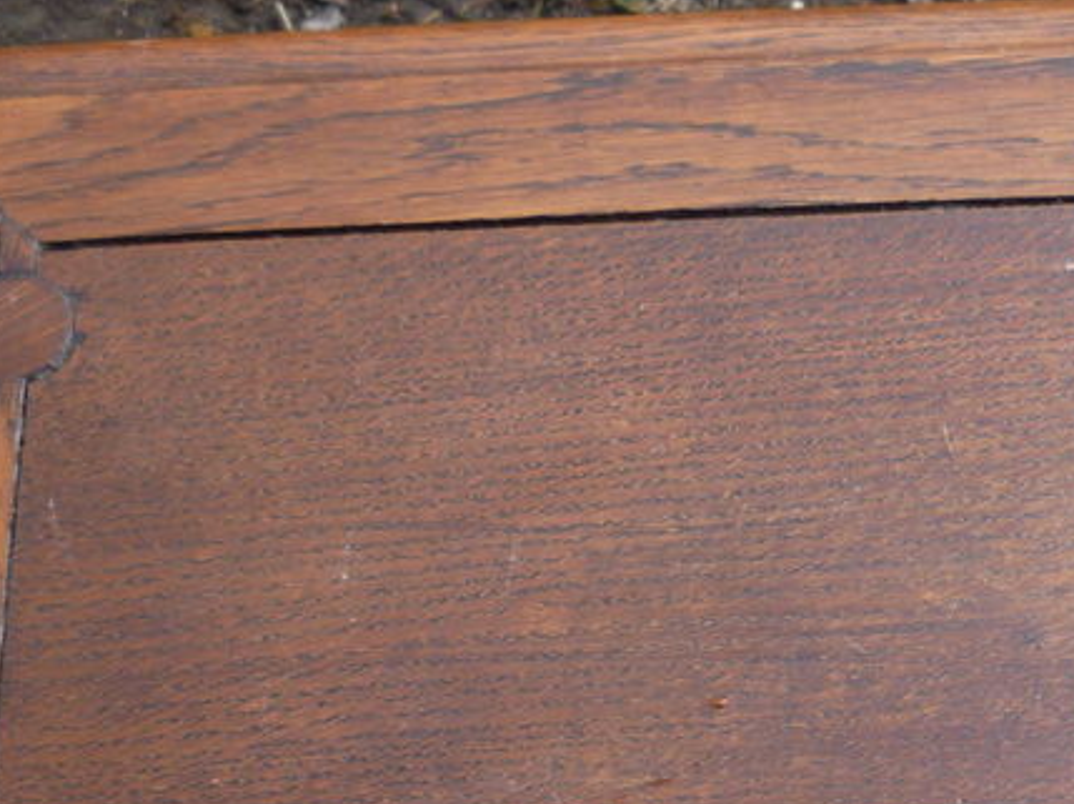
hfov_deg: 27.3
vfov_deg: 19.8
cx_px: 834
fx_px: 2170
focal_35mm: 70
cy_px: 937
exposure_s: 1/125
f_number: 4
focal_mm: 5.2
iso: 100
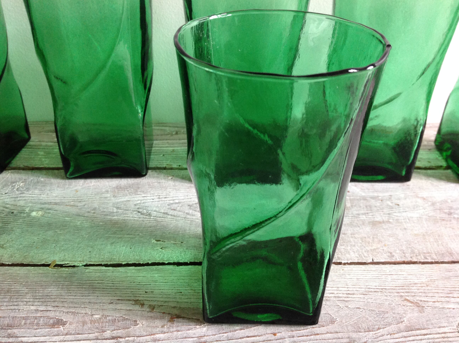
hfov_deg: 52.7
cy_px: 172
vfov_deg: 40.6
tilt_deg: -34.6
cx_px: 230
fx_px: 463
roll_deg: -1.4
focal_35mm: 35
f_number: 2.4
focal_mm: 4.28
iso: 160
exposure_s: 1/15
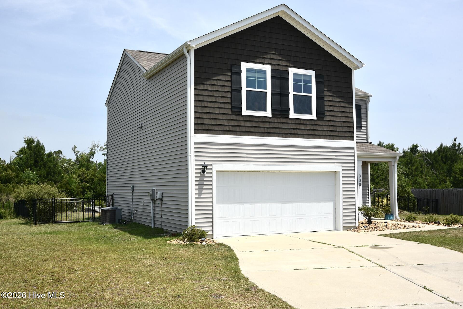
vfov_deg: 35.1
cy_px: 154
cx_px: 232
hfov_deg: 50.7
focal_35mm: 38
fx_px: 489
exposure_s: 1/200
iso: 100
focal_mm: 38
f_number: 13
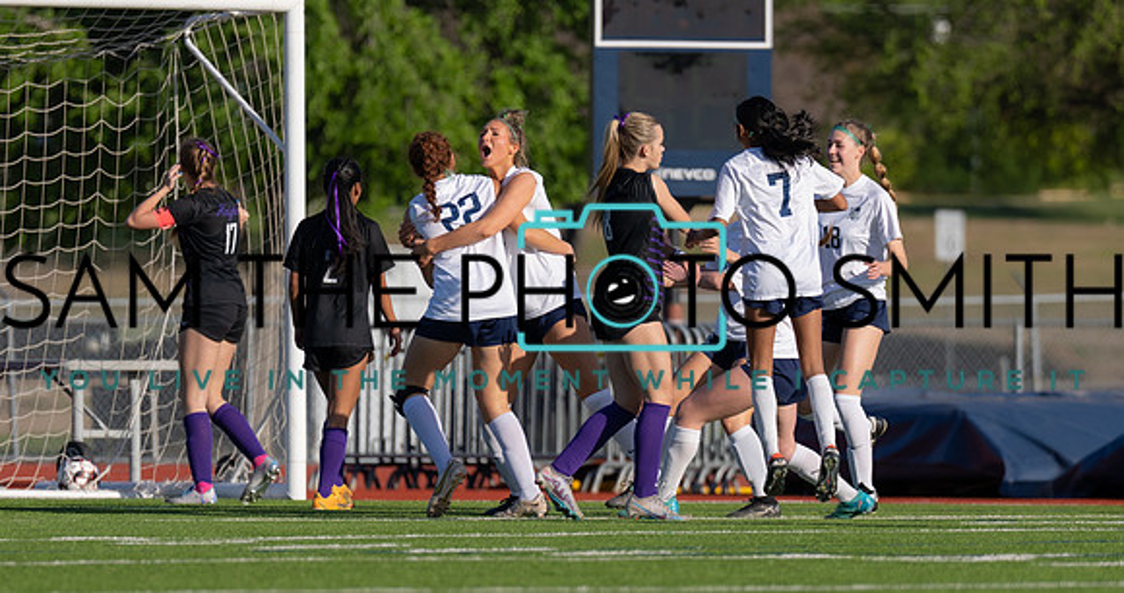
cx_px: 710
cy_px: 350
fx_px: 12447
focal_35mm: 424
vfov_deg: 2.7
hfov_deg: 5.2
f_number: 2.8
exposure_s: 1/2000
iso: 100
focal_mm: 200
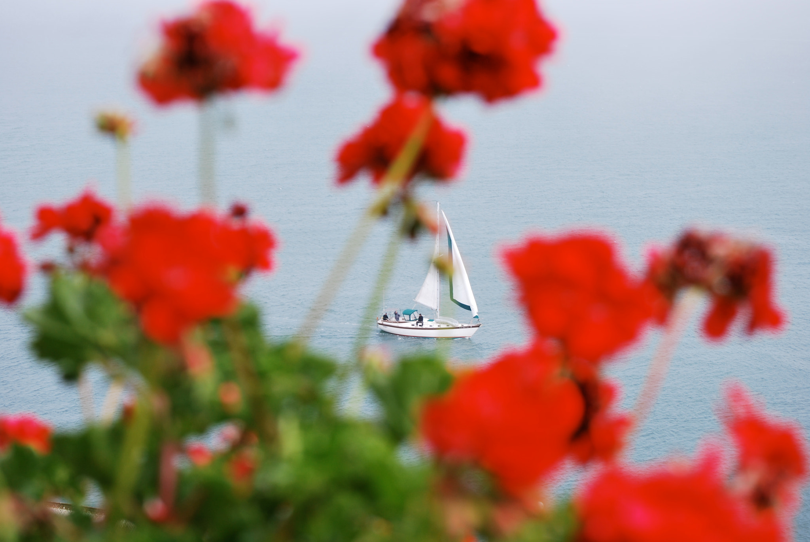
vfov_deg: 16.6
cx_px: 405
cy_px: 271
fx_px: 1858
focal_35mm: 82
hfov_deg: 24.6
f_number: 7.1
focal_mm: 55
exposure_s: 1/200
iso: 100
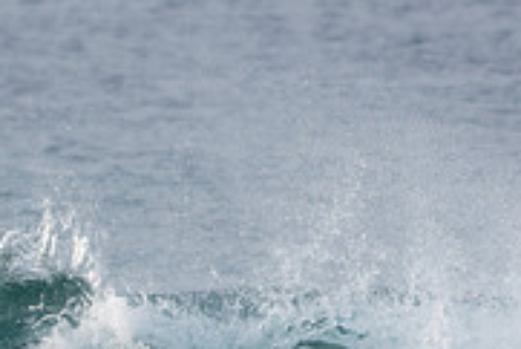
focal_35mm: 1540
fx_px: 22304
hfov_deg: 1.3
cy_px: 457
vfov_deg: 0.9
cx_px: -216
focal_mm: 320
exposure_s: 1/1600
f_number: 5.6
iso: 500
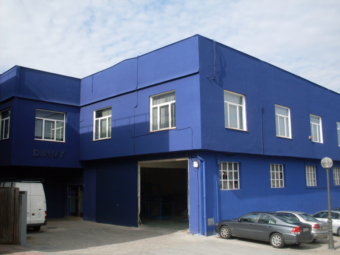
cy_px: 128
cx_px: 170
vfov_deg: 37.7
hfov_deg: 49.0
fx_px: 373
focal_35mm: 38
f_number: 8.4
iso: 80
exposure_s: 1/180
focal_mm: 6.3
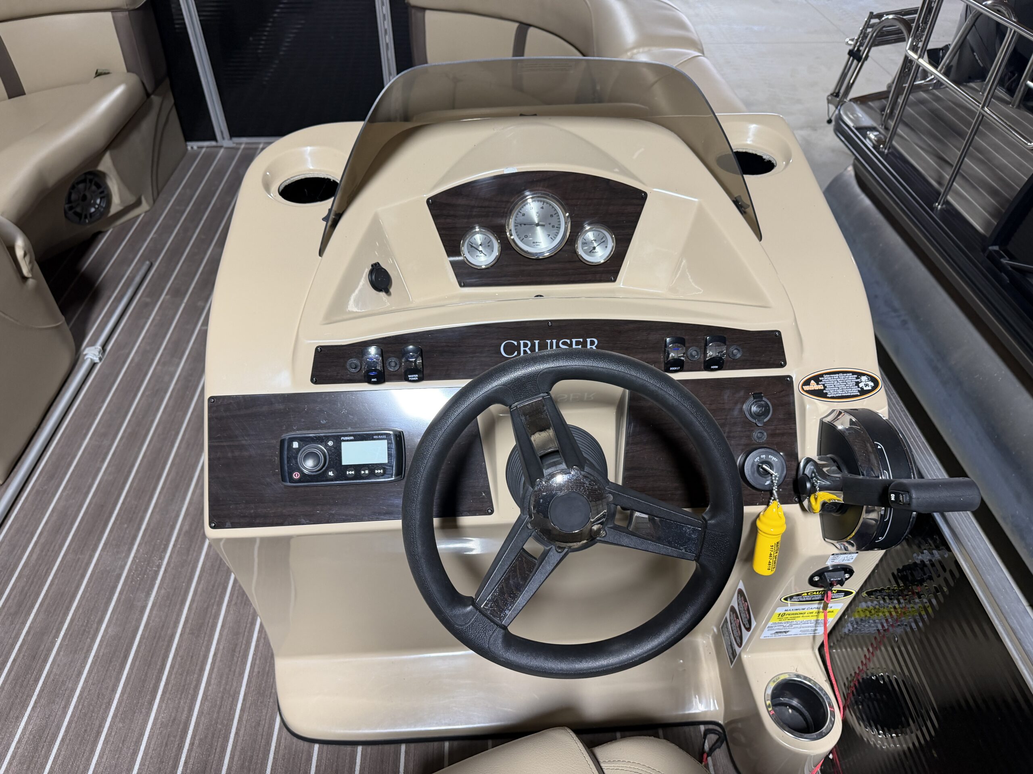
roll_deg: +0.4
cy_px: 387
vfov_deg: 56.8
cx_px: 516
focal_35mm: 24
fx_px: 716
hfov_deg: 71.6
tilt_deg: -42.9
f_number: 1.78
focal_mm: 6.76
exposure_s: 1/60
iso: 200
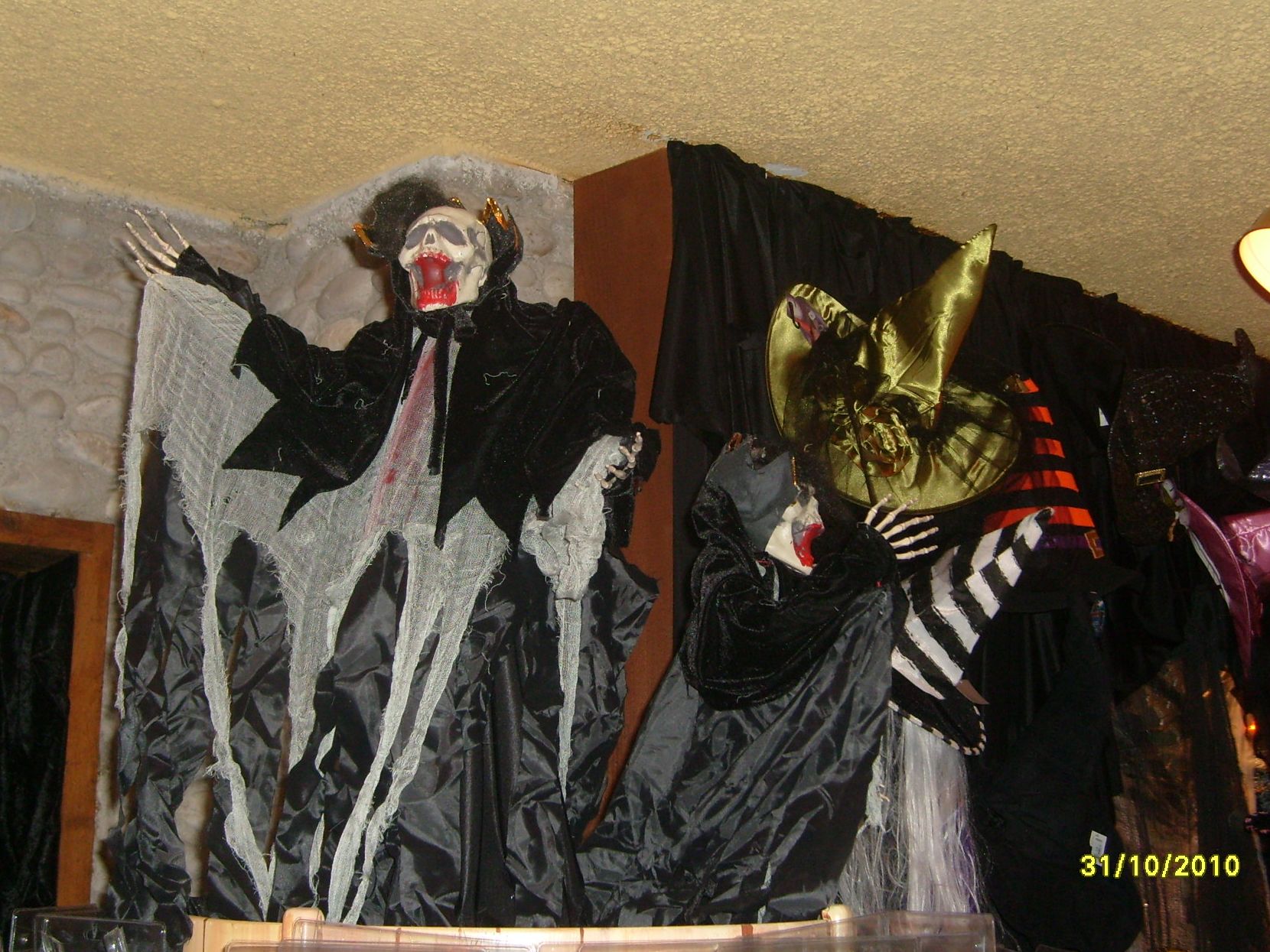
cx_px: 635
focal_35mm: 35
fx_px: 1284
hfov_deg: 52.6
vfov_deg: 40.7
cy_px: 476
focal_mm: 5.8
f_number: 2.8
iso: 100
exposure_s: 1/45
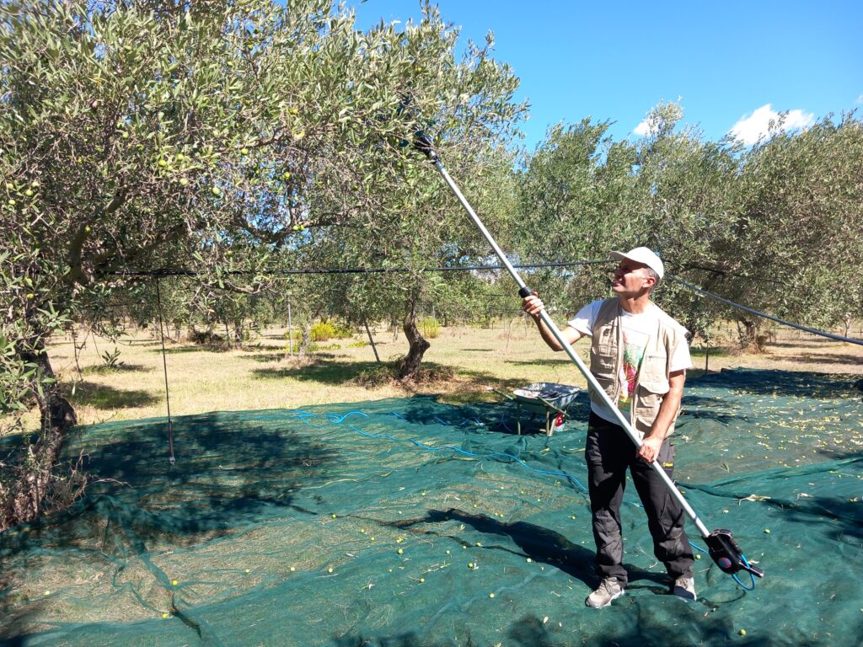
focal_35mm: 27
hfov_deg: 65.3
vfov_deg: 51.4
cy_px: 324
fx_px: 673
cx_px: 432
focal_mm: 4
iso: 20
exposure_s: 1/247
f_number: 1.8
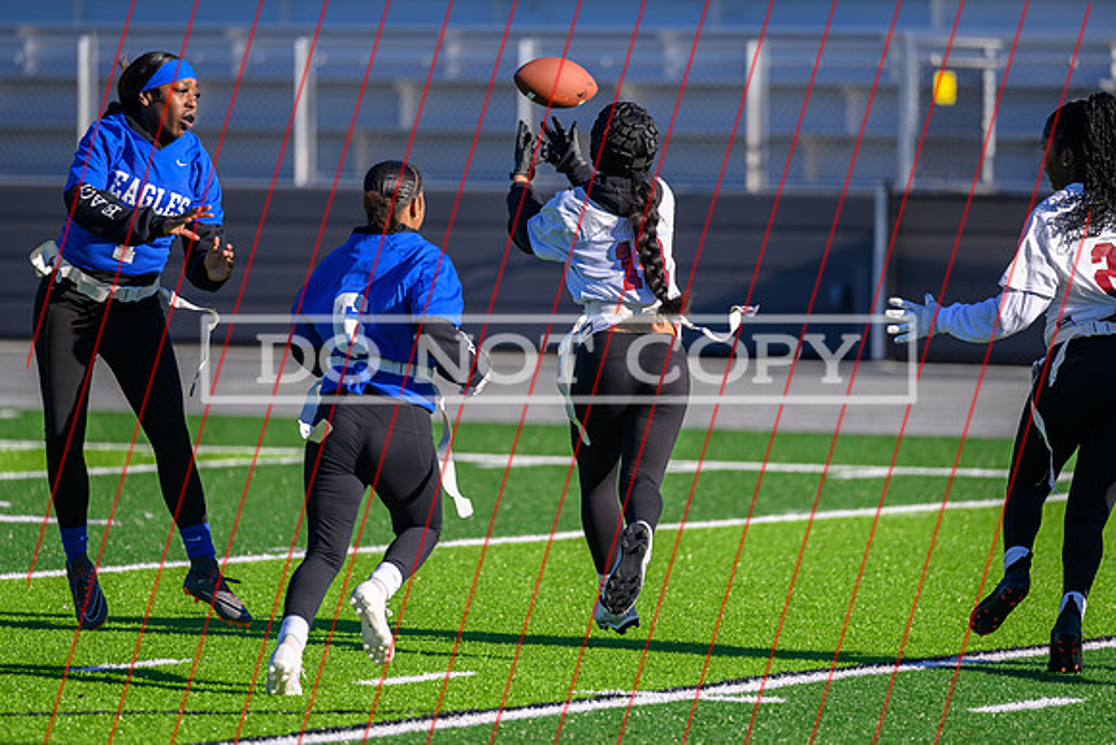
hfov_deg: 7.5
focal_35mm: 276
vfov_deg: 5.0
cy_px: 315
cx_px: 556
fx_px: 8569
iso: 100
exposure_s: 1/1000
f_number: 2.8
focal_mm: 200
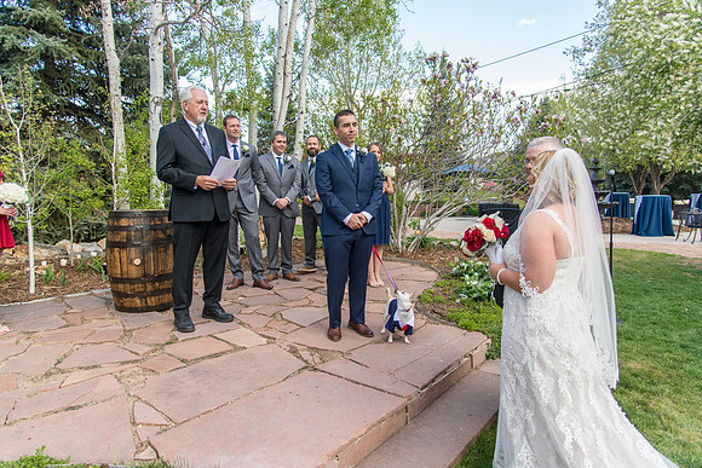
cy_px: 234
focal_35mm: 24
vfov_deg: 53.2
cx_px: 351
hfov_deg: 73.7
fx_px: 468
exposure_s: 1/500
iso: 400
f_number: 4
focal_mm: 24
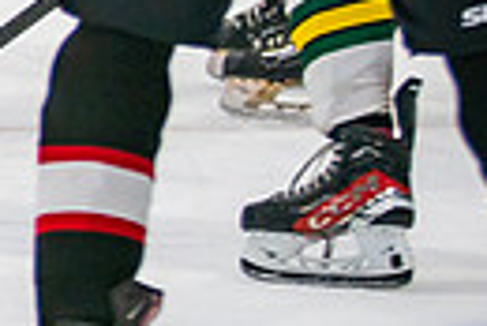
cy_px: -278
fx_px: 9358
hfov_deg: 2.9
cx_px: -913
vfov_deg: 2.0
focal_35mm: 691
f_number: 2.8
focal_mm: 100
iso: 800
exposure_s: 1/640
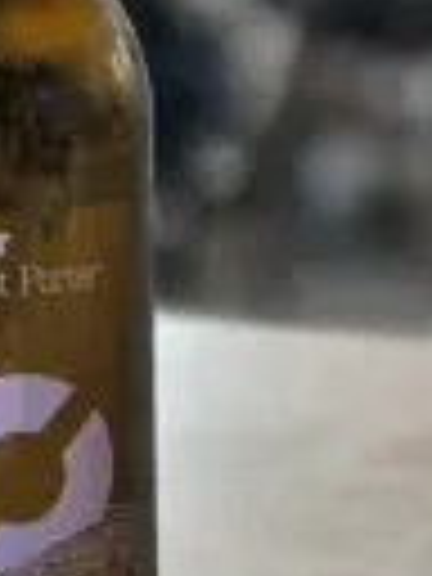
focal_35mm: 150
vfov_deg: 13.1
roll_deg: -0.1
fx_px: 2496
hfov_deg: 9.6
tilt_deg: -10.1
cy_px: 171
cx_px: -220
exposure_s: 1/82
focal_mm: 6.86
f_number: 1.78
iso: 125
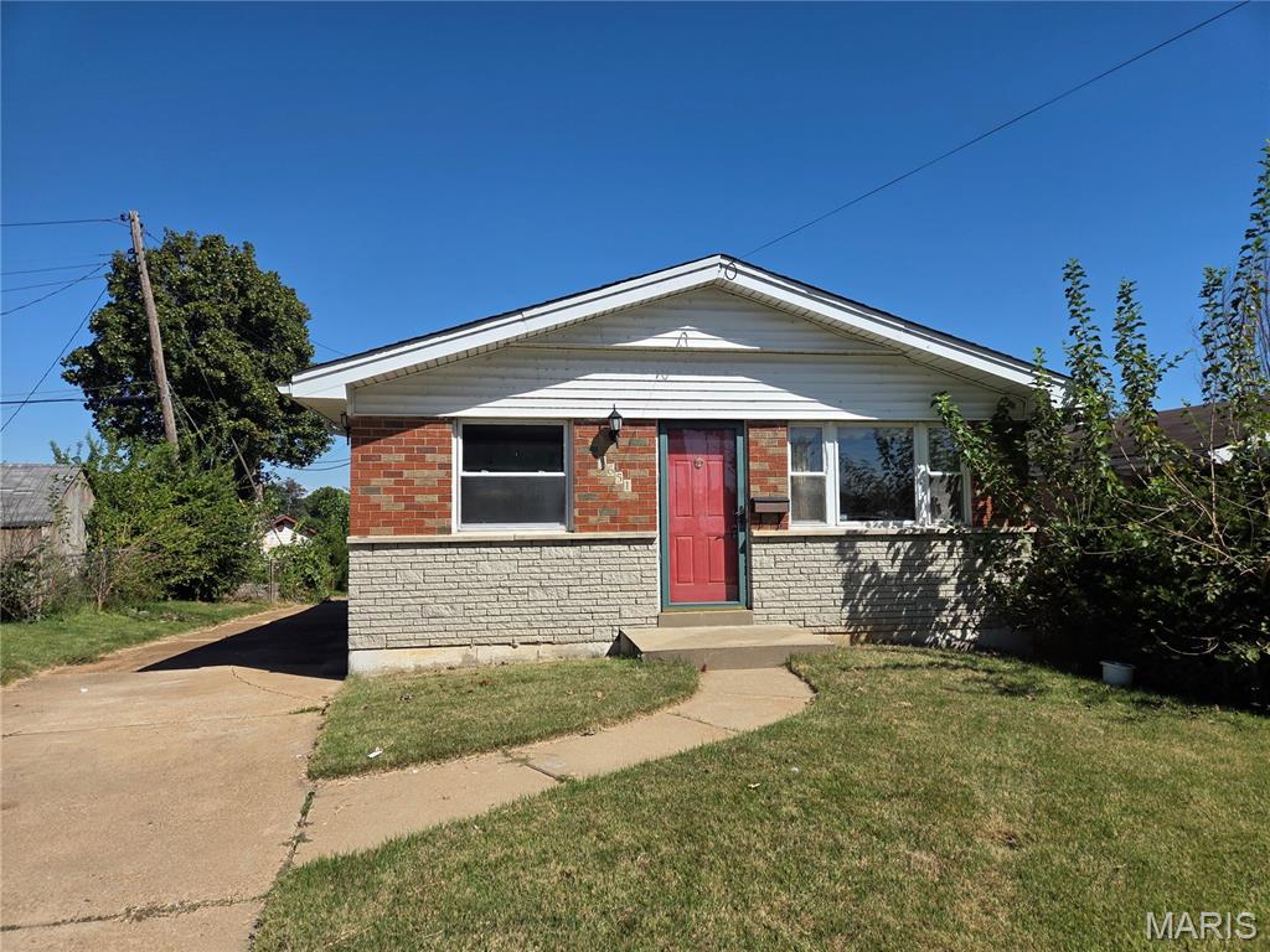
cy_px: 476
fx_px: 844
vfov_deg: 58.9
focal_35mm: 23
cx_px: 635
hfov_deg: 73.9
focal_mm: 5.4
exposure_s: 1/7075
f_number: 1.8
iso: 80
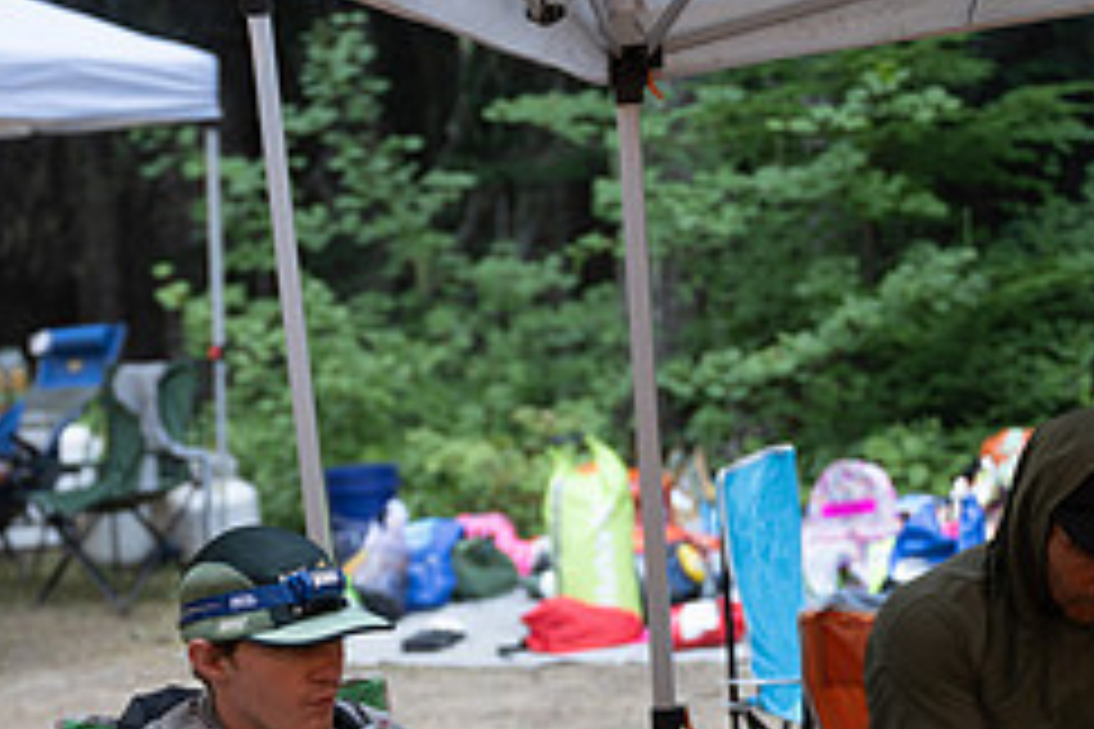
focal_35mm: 102
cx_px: 432
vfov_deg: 13.3
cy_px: 603
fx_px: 3099
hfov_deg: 20.0
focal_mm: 55
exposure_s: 1/30
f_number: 2.8
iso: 1250
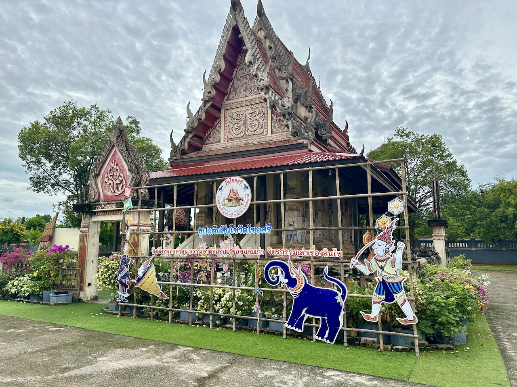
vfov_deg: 56.8
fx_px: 358
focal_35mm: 24
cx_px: 258
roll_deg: -0.5
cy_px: 194
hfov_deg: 71.6
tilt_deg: +9.9
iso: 80
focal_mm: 6.86
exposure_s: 1/2591
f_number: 1.78
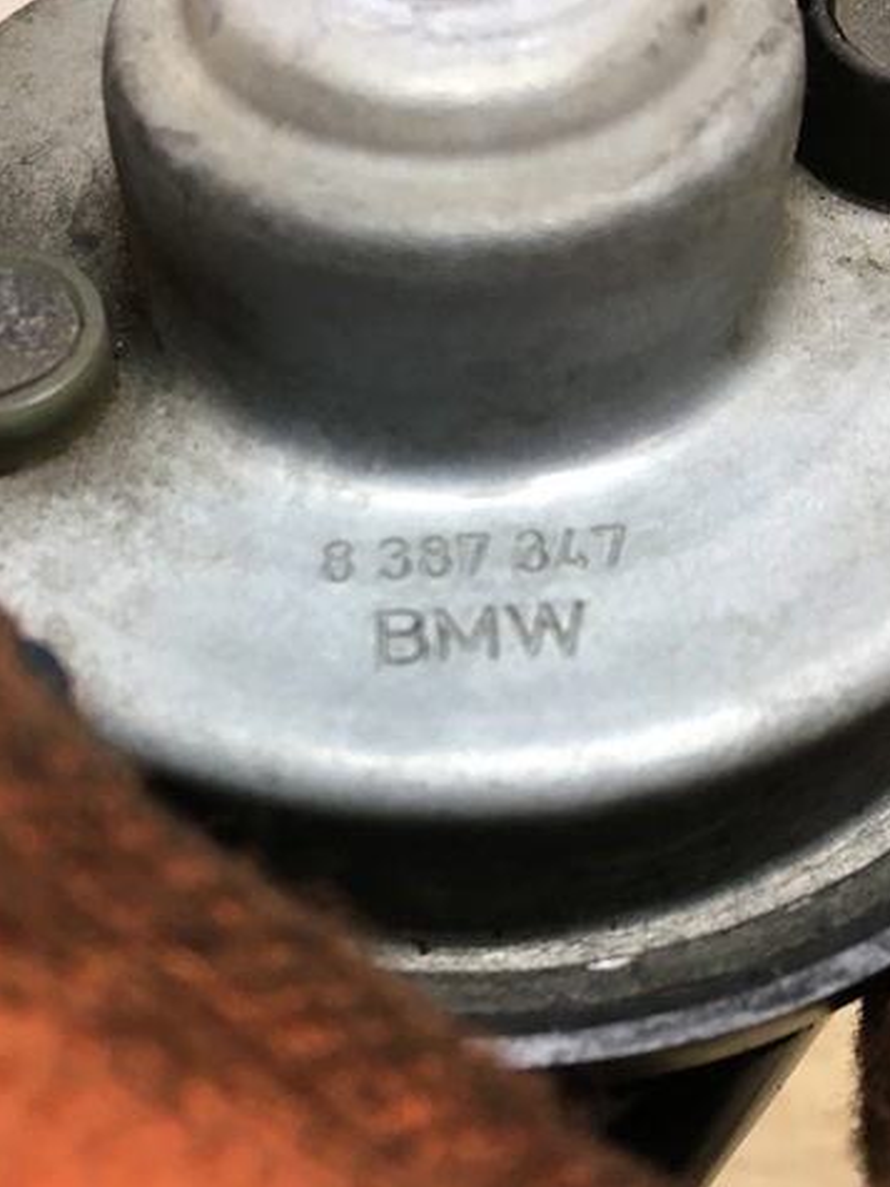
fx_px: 1337
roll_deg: +8.9
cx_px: 431
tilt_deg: -33.0
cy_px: 595
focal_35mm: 39
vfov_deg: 47.9
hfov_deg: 36.8
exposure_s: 1/33
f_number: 2.2
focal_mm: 4.15
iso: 80
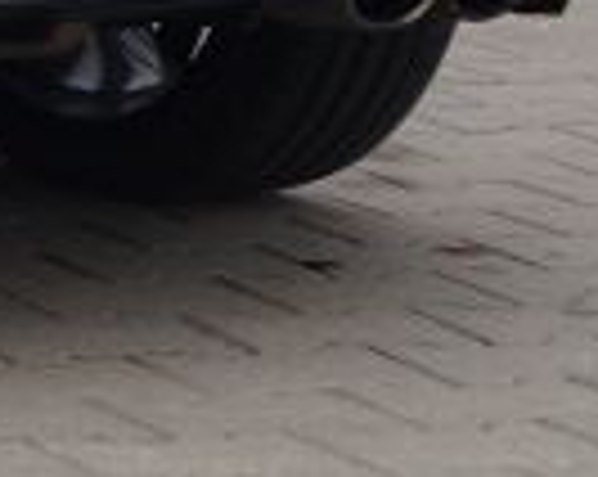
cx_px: -890
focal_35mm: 282
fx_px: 4984
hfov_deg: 6.5
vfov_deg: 5.4
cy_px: -394
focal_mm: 26
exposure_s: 1/80
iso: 100
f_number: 7.1
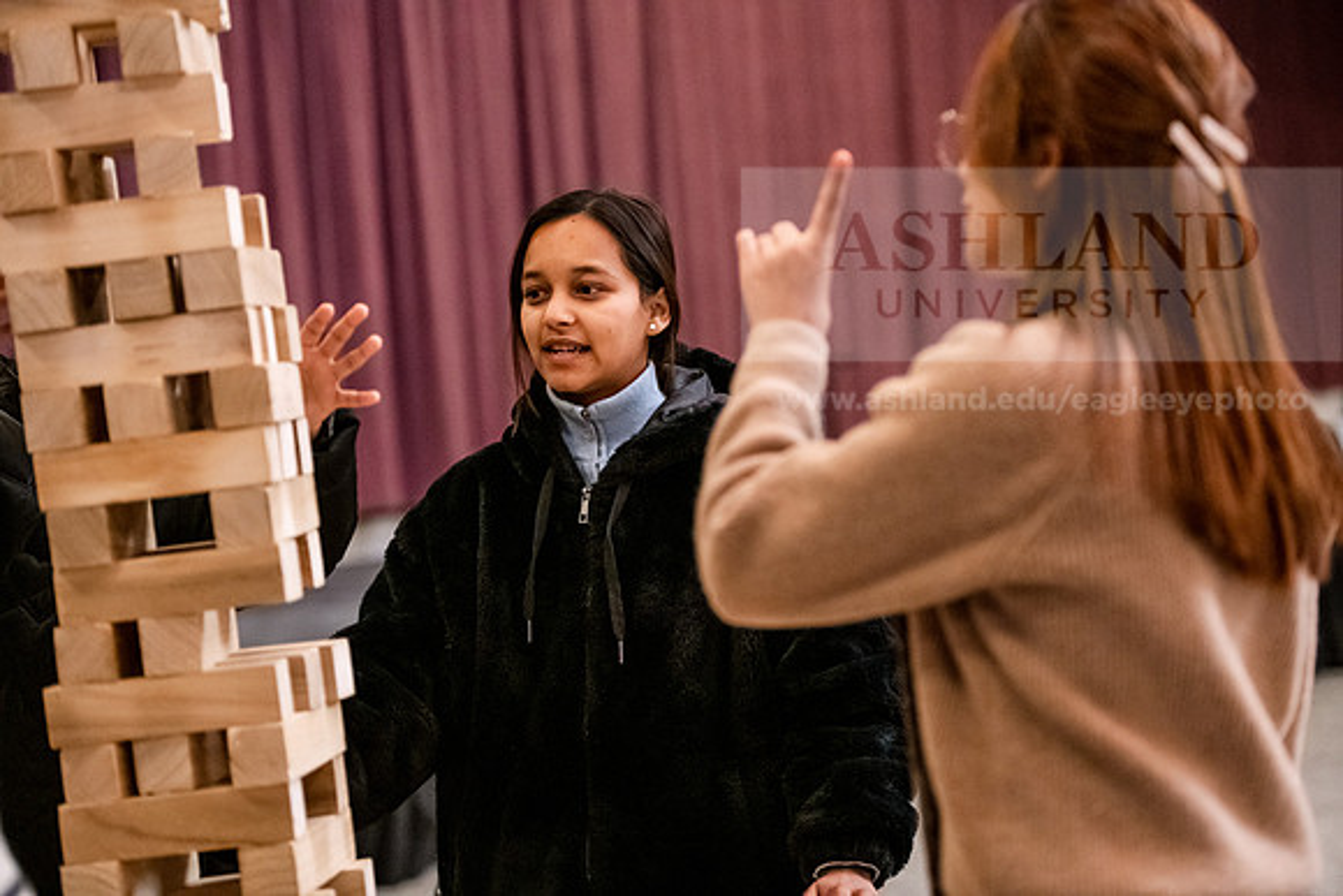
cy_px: 448
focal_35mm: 92
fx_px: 3433
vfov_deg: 14.9
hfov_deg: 22.1
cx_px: 672
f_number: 3.2
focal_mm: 92
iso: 4000
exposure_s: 1/200
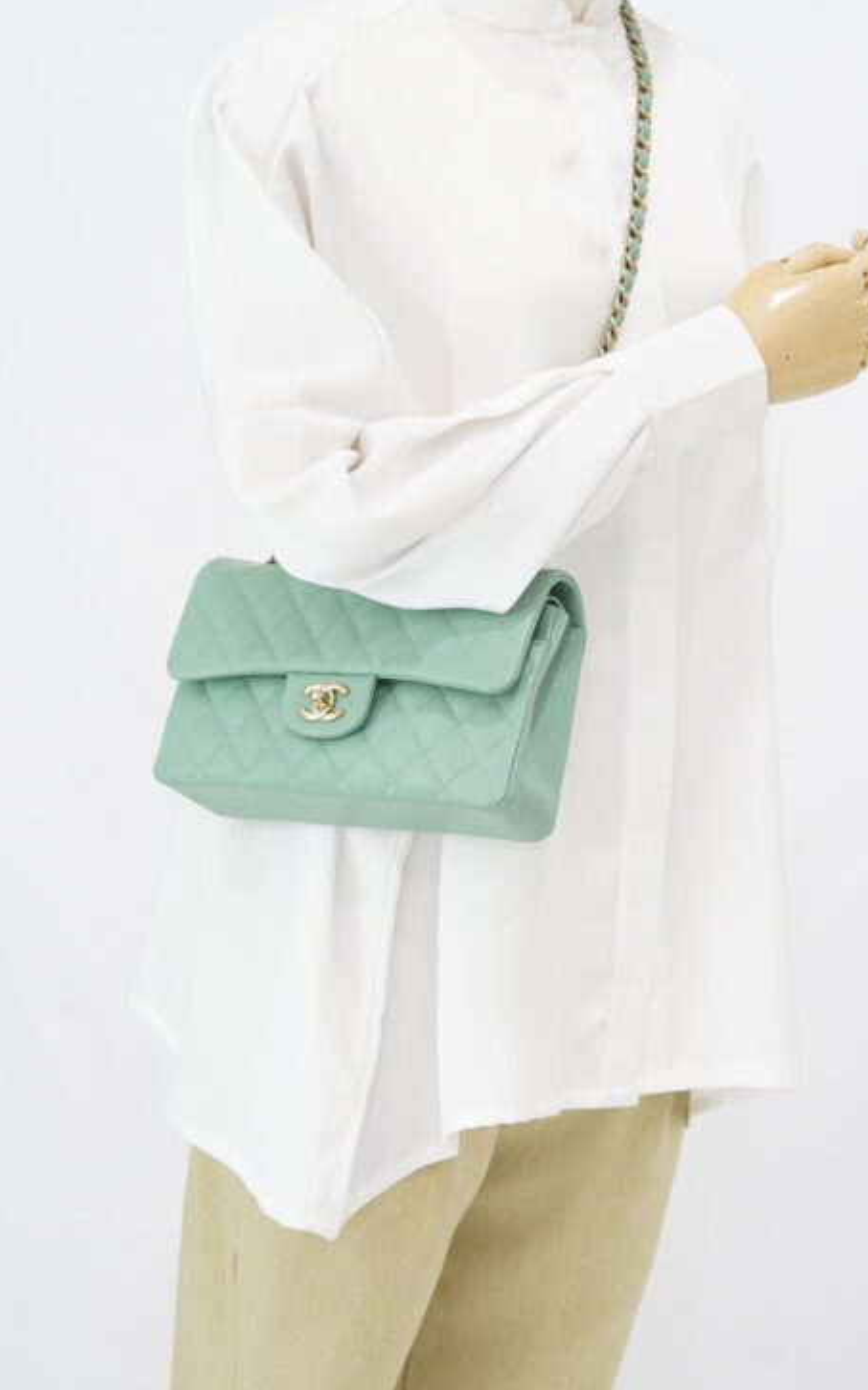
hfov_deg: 18.1
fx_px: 2726
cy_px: 717
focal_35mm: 72
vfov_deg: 28.6
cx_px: 468
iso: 640
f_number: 6.3
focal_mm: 50
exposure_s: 1/5
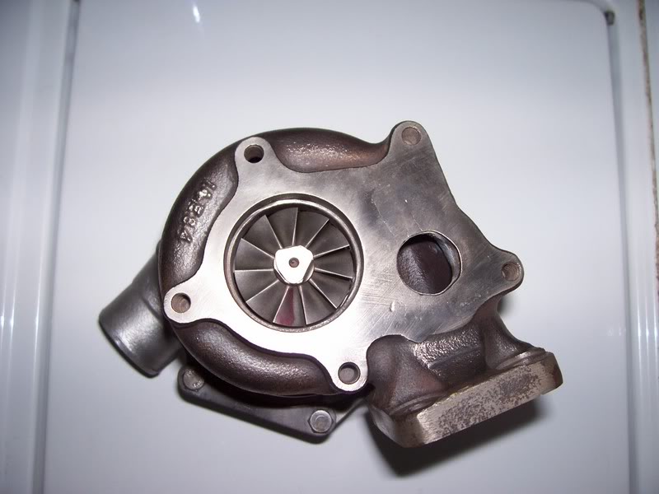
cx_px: 330
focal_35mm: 34
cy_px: 247
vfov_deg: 41.8
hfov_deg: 54.0
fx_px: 647
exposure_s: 1/64
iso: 80
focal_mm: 5.6
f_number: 2.7
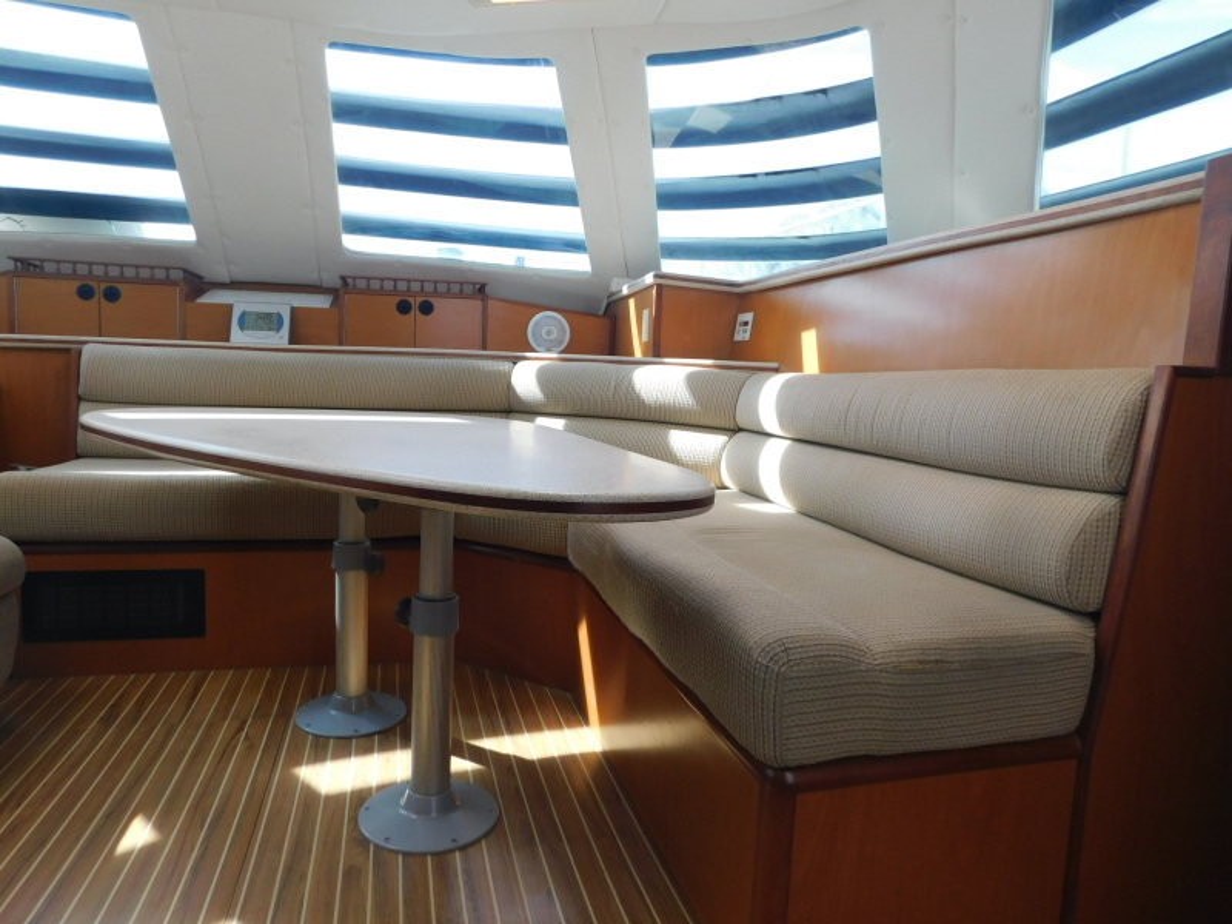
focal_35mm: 23
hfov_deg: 73.9
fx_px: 819
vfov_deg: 58.9
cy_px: 462
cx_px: 616
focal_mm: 4
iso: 125
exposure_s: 1/60
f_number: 3
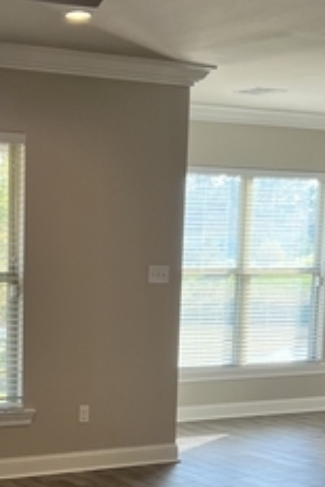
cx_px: 51
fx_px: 1056
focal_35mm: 78
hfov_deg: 17.3
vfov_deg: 25.2
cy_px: 435
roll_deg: -0.3
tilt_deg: -9.8
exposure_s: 1/163
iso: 50
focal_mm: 5.7
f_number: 1.5
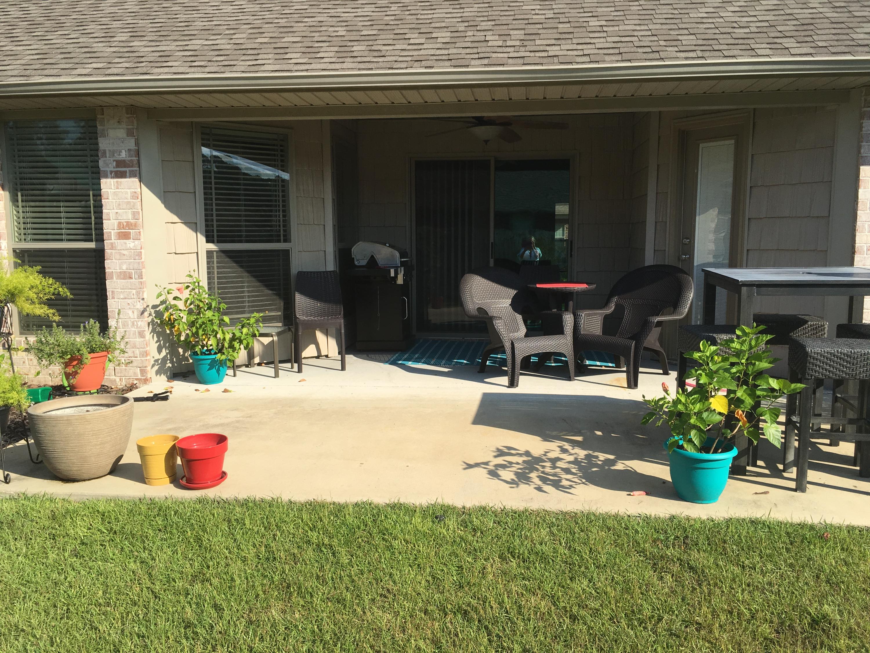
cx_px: 435
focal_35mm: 29
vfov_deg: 48.2
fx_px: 729
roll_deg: -0.1
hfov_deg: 61.7
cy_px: 326
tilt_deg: -6.8
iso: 25
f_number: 2.2
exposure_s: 1/1570
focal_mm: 4.15
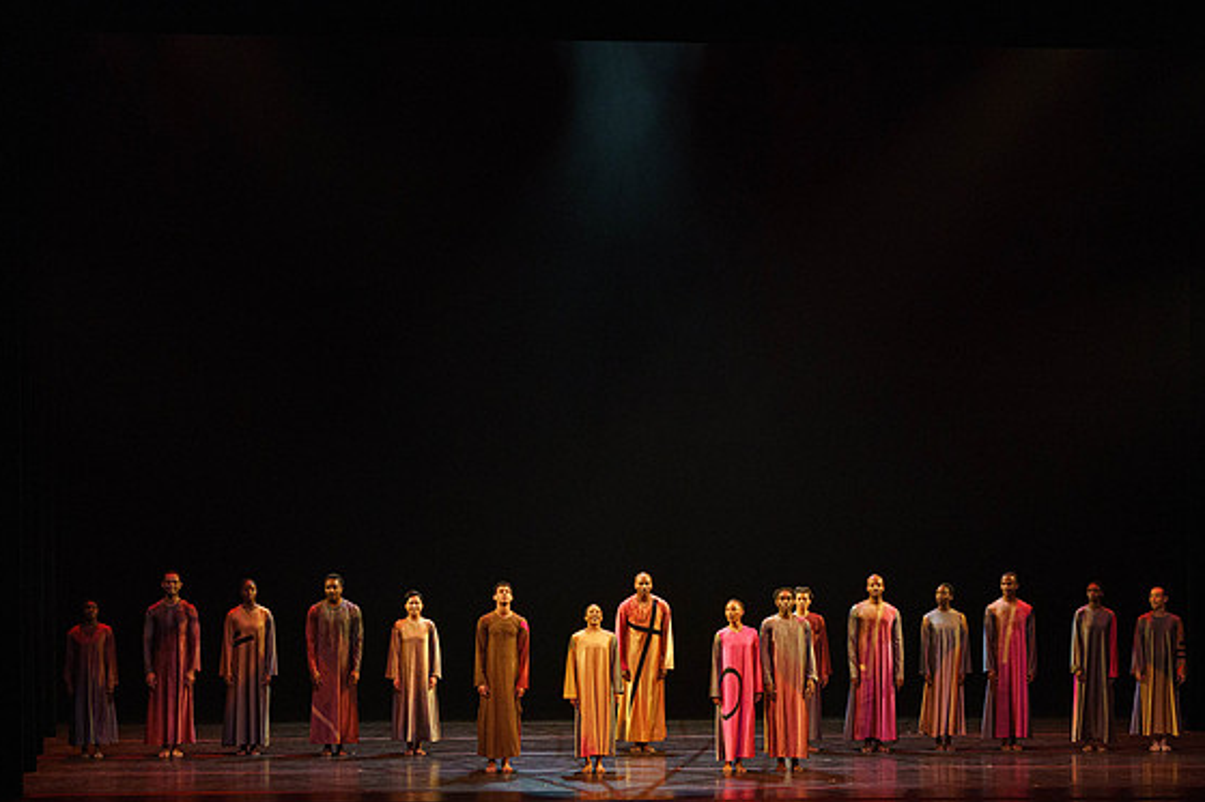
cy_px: 408
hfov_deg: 19.1
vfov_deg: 12.8
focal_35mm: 107
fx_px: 3580
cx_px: 601
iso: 6400
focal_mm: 100
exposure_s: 1/320
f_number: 5.6
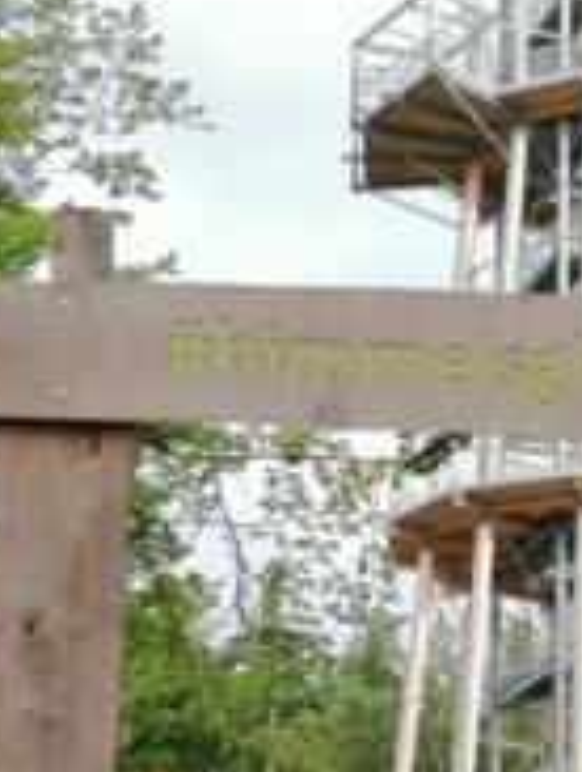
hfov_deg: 13.4
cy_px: 641
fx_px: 2435
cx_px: 599
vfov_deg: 17.8
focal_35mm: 109
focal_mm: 4.75
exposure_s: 1/169
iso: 50
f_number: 1.8
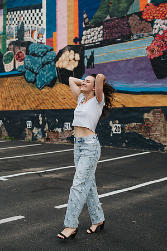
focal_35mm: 50
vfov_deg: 39.6
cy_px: 126
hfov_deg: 26.9
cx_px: 84
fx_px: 349
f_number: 3.2
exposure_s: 1/640
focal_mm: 50
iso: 220
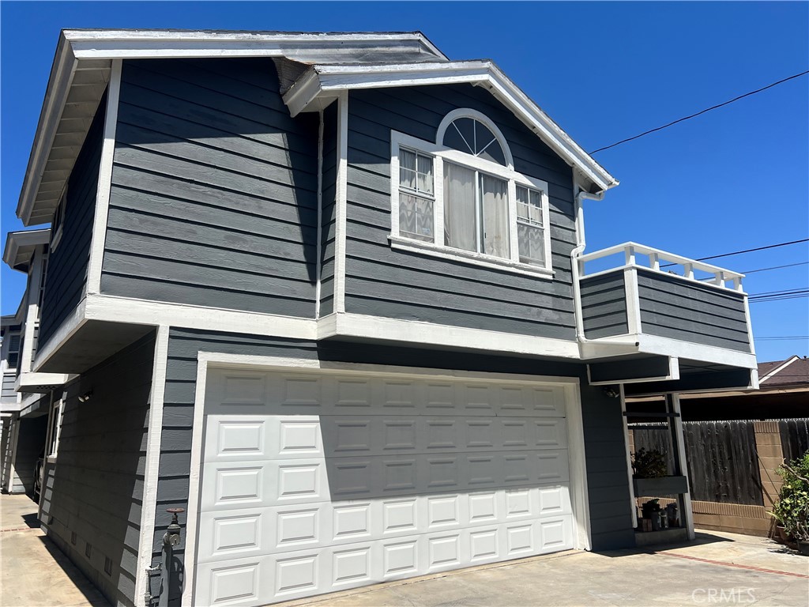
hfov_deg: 67.3
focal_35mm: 26
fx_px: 608
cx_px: 404
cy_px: 304
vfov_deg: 53.1
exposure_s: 1/6211
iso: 50
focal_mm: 5.7
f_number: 1.5
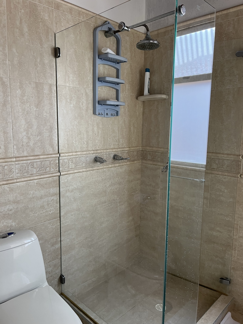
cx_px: 122
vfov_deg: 67.3
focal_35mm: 26
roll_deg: -0.1
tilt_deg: -7.8
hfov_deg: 53.1
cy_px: 162
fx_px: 243
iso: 125
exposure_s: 1/77
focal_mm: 5.1
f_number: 1.6
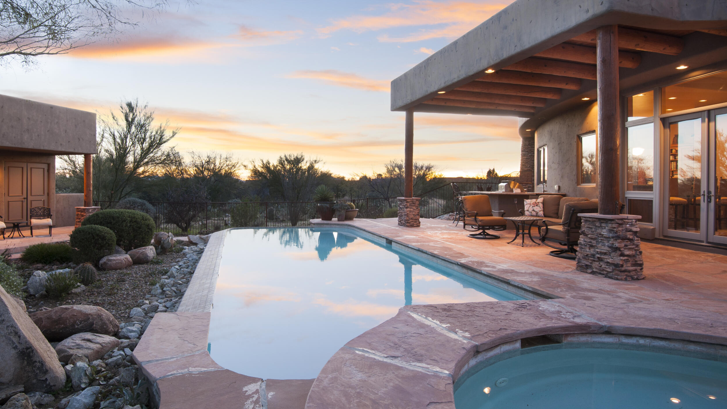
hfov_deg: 86.1
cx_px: 312
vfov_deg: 55.8
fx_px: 386
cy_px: 182
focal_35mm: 20
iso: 400
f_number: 9
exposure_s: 1/1.67
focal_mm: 16
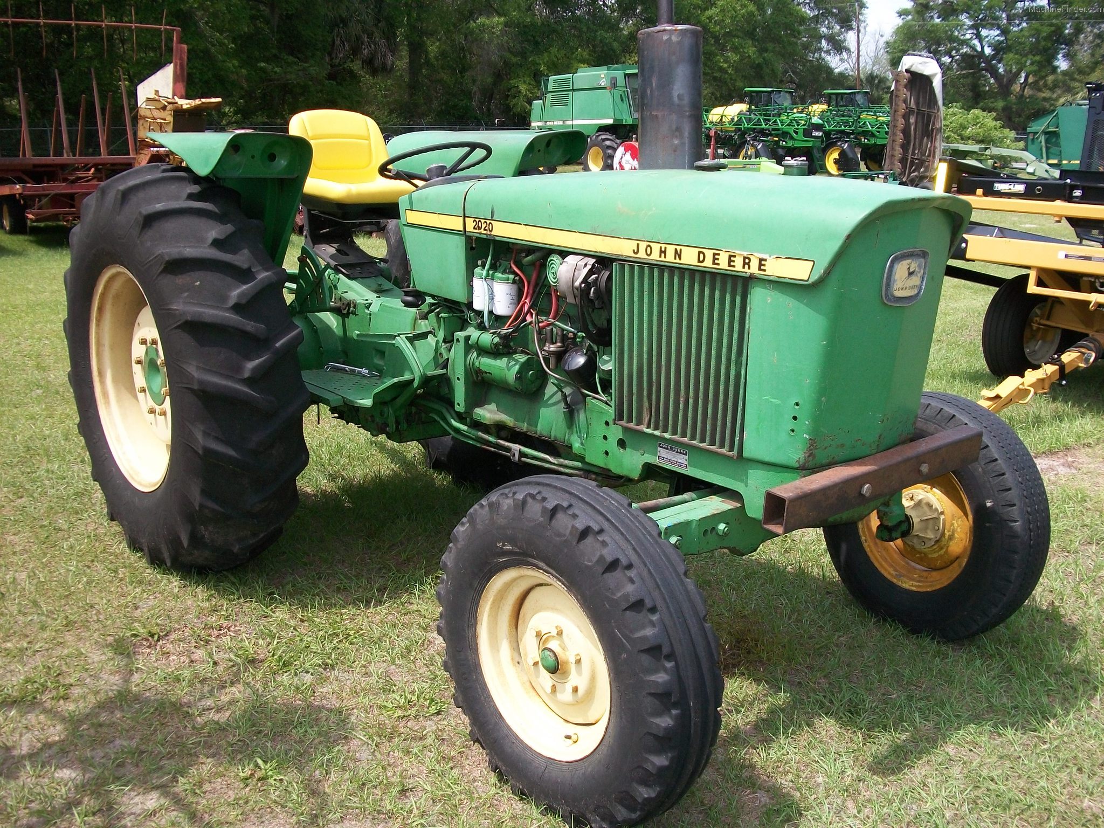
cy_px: 414
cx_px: 552
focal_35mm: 32
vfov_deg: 44.2
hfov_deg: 56.8
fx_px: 1021
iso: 80
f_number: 2.9
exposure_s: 1/640
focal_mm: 5.7
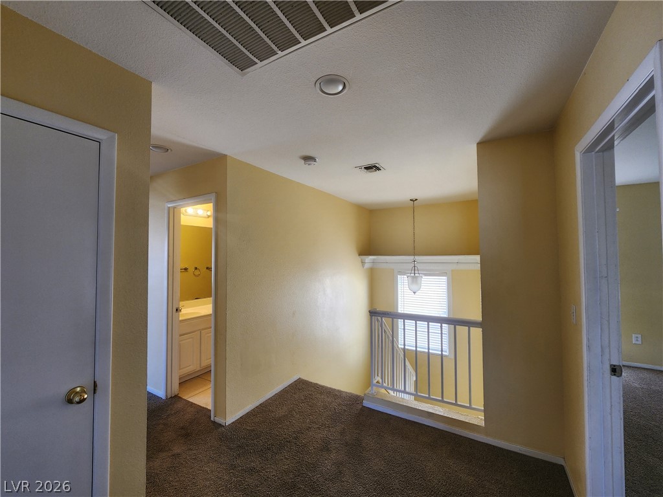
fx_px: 249
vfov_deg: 89.9
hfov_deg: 106.2
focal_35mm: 13
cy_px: 248
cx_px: 332
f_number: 2.2
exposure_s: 1/60
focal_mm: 2.2
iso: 125
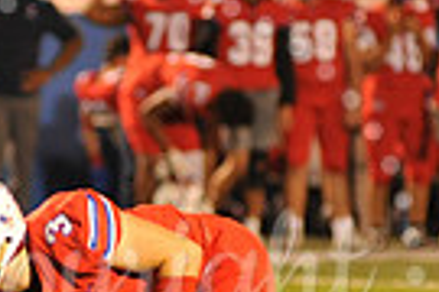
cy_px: 282
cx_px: 114
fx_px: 10462
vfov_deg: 1.6
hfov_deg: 2.4
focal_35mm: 858
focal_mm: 200
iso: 2000
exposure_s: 1/200
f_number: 3.2
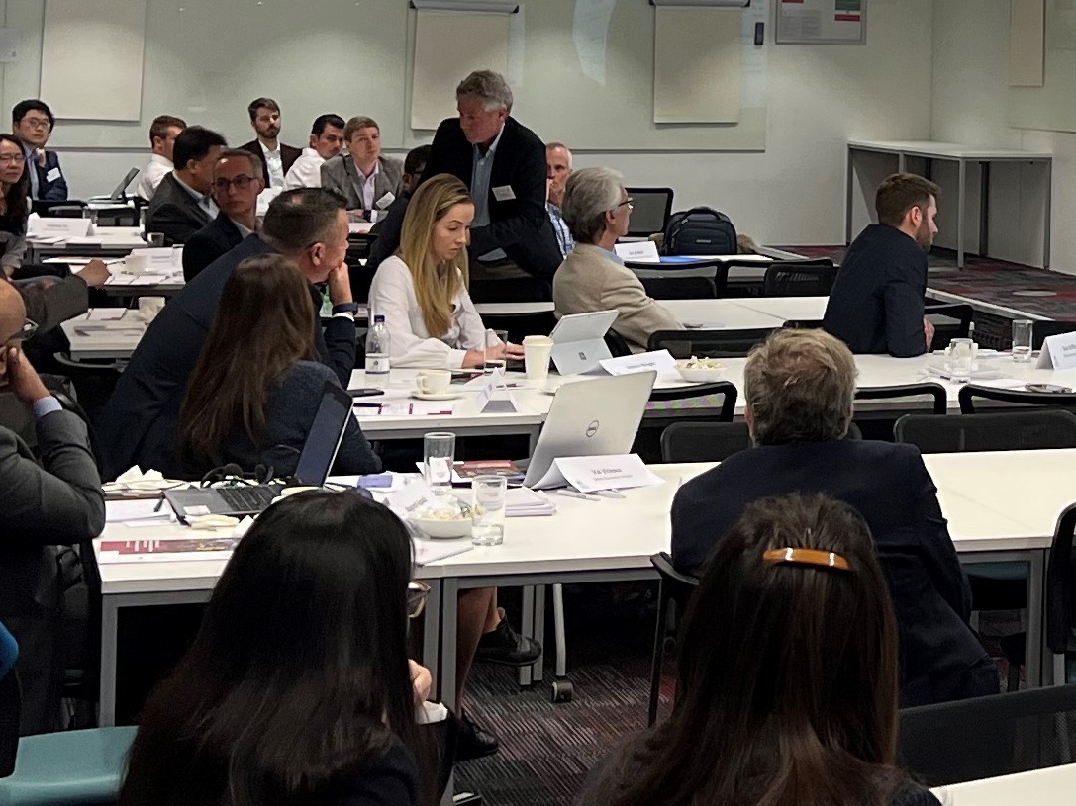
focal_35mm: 57
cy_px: 541
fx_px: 1772
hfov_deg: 33.0
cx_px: 825
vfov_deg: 25.5
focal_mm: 5.7
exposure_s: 1/100
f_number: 1.5
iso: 100
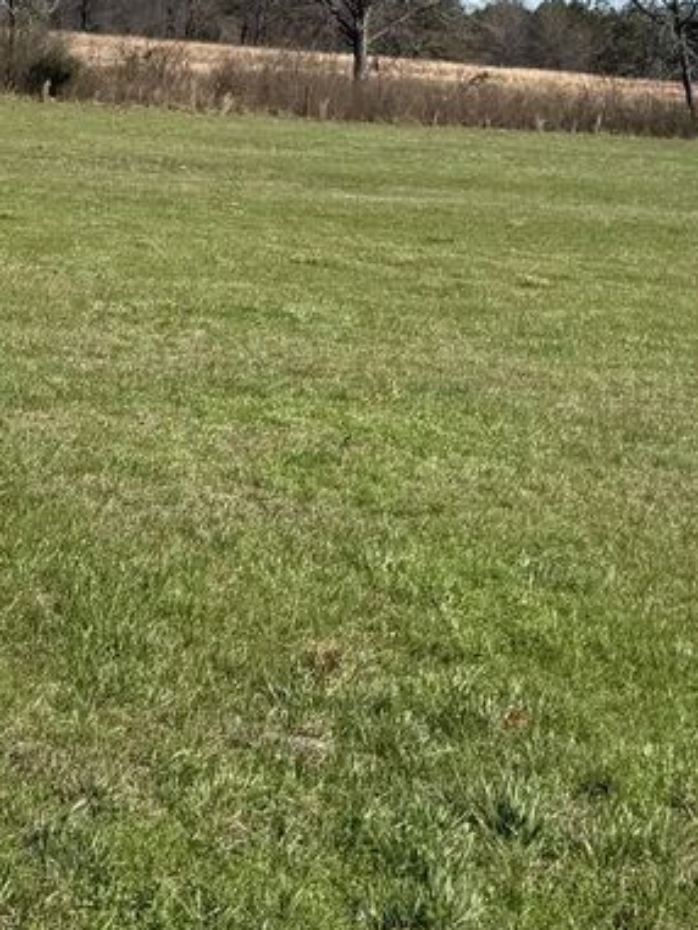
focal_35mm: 86
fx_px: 2311
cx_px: -85
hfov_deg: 16.6
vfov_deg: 22.4
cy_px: 165
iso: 80
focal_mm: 6.76
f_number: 1.78
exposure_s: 1/4975
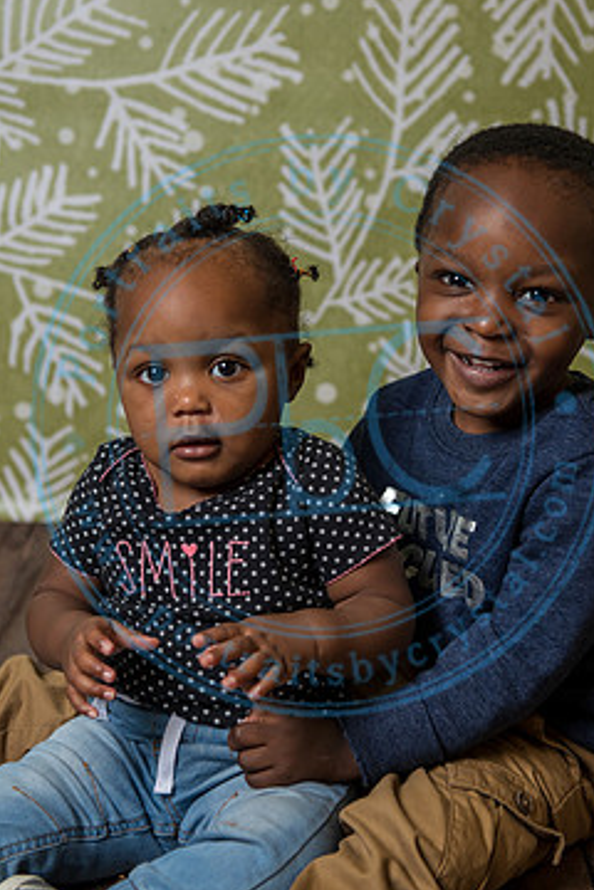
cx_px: 304
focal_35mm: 65
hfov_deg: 20.9
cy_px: 425
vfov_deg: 31.0
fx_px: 1609
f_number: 3.5
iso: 200
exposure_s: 1/200
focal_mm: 52
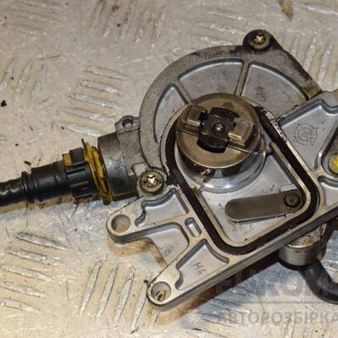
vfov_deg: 13.7
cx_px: 200
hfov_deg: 13.7
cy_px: 169
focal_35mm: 127
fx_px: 1403
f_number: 9
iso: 800
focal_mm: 66
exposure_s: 1/200
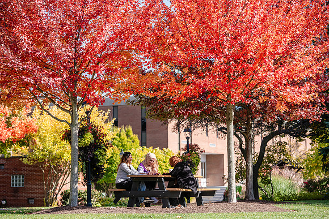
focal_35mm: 105
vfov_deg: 13.0
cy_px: 110
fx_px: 960
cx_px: 164
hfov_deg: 19.5
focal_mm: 105
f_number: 4
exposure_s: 1/500
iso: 125
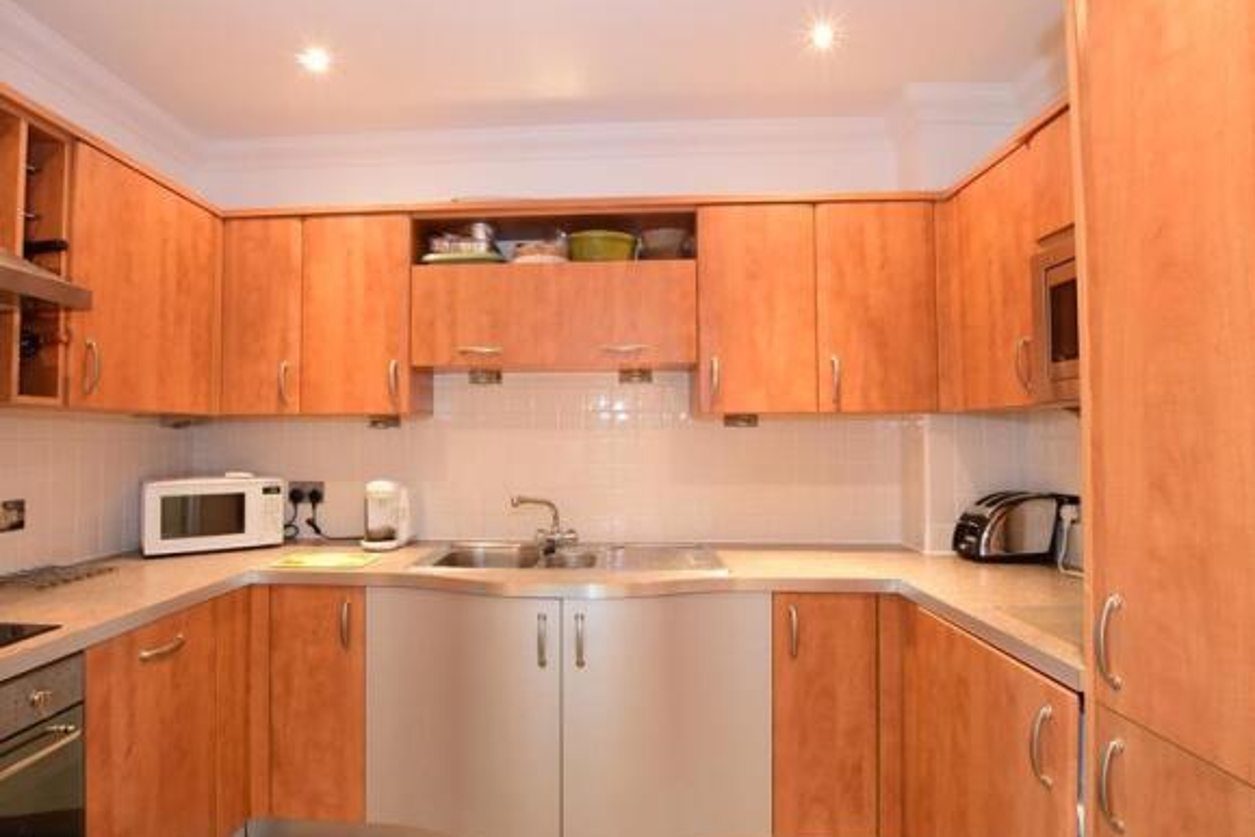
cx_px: 572
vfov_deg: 70.4
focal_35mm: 17
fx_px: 593
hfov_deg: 93.0
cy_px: 417
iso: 400
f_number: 16
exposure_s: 1
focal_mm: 10
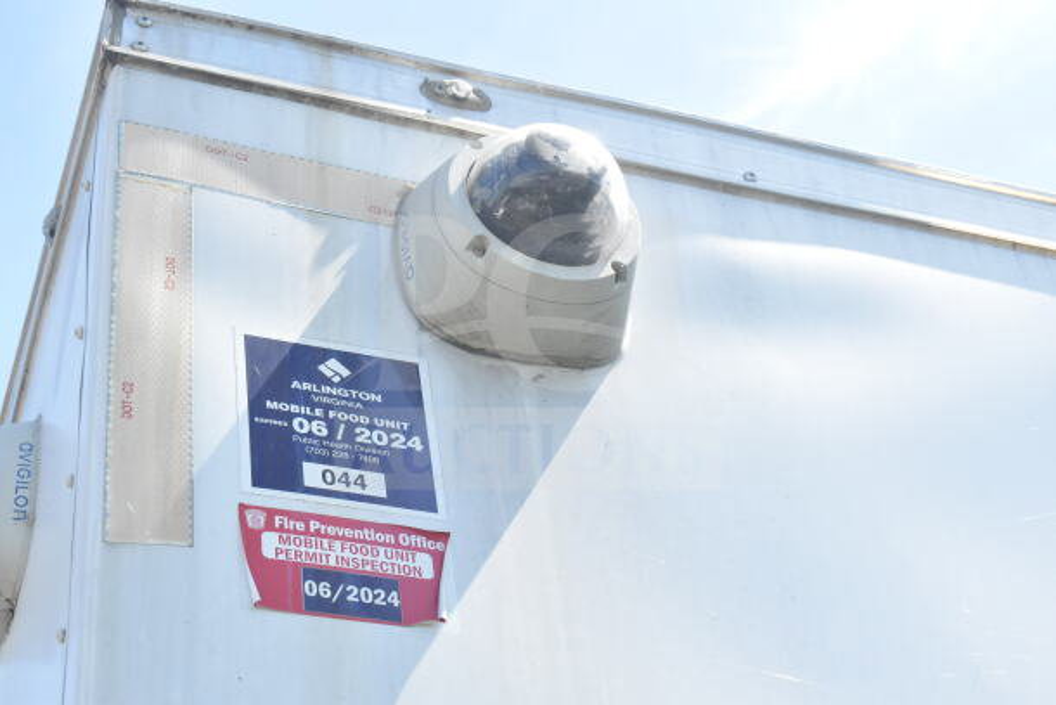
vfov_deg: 18.9
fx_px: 2112
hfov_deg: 28.1
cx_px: 528
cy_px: 352
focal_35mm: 72
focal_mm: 48
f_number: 13
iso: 1600
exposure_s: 1/640
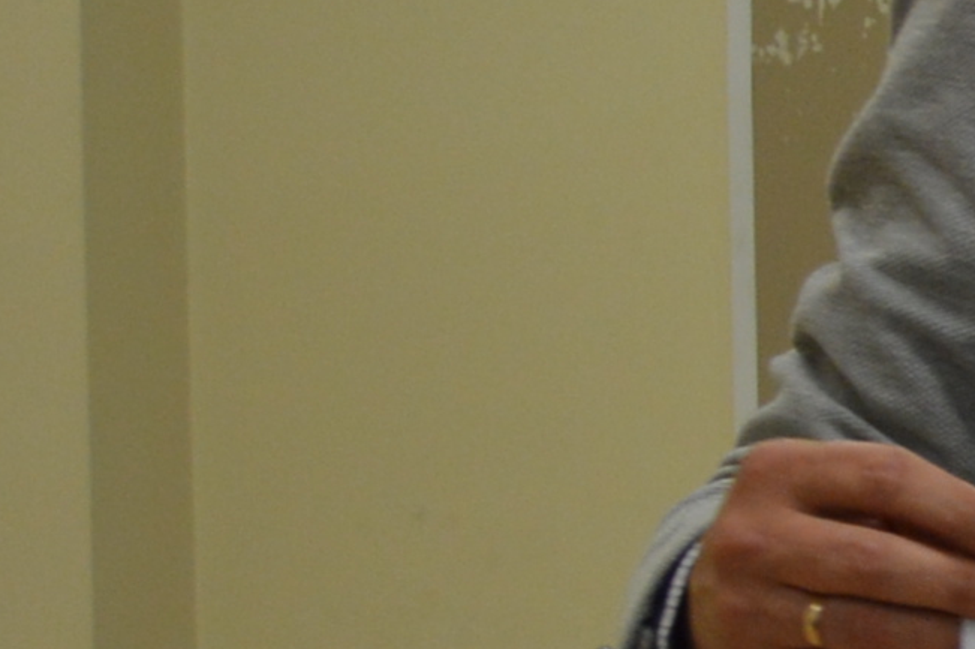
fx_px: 5061
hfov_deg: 8.7
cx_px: 3111
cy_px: 1055
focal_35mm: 187
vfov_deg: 7.2
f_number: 5
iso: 400
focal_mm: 18
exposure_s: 1/100
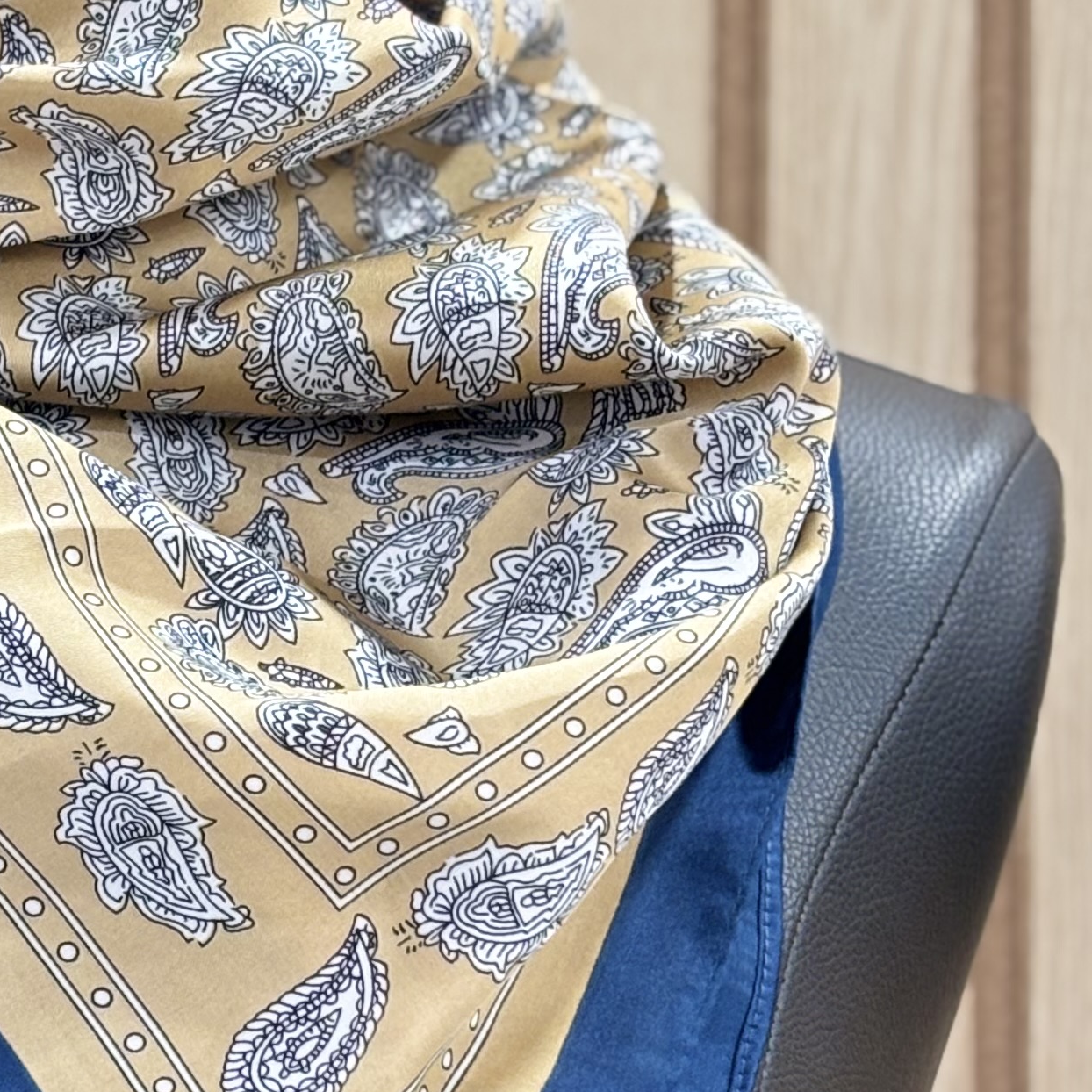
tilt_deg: +3.1
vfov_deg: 11.7
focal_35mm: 149
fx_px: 5318
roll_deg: -0.7
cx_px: 4
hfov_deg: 11.6
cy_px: 617
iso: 80
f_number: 1.6
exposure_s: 1/60
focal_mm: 5.96
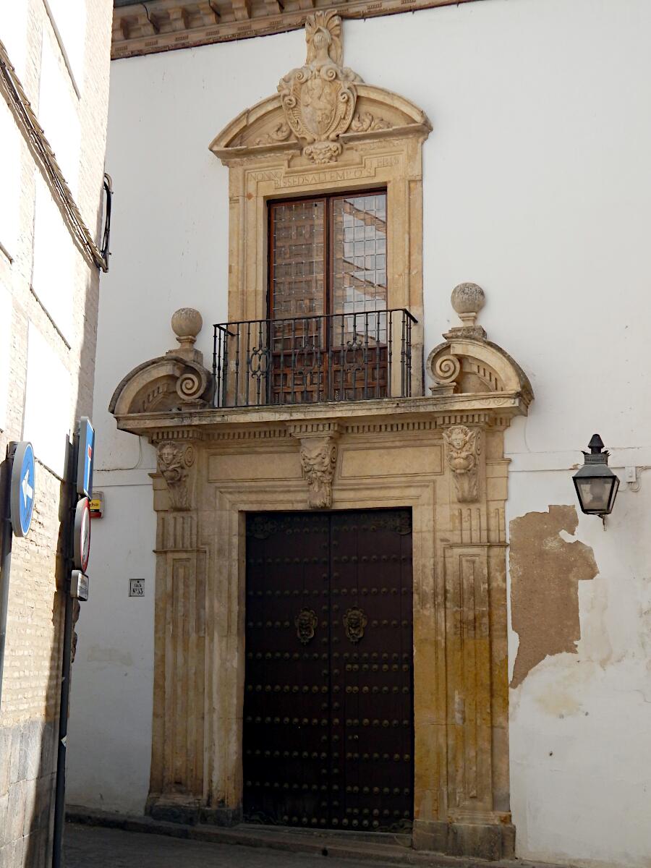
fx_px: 1078
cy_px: 434
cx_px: 326
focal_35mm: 43
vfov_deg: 43.9
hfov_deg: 33.6
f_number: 3.6
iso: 125
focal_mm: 7.7
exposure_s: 1/800
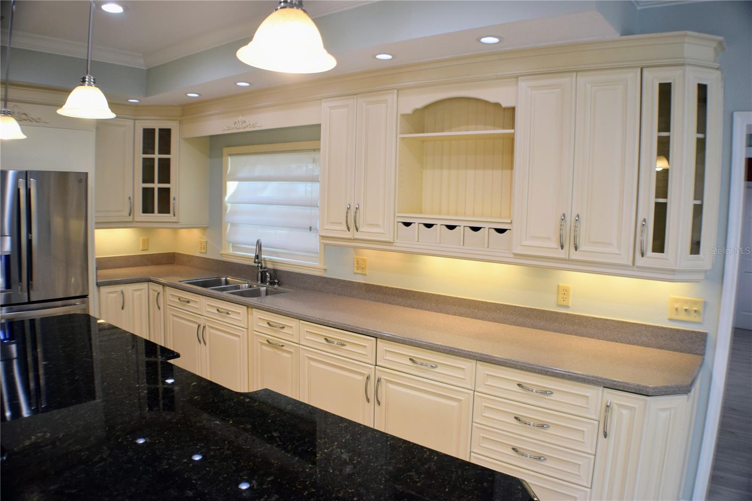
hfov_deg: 57.2
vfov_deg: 40.0
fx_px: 689
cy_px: 250
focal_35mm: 33
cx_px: 376
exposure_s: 1/60
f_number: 4
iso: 400
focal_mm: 22
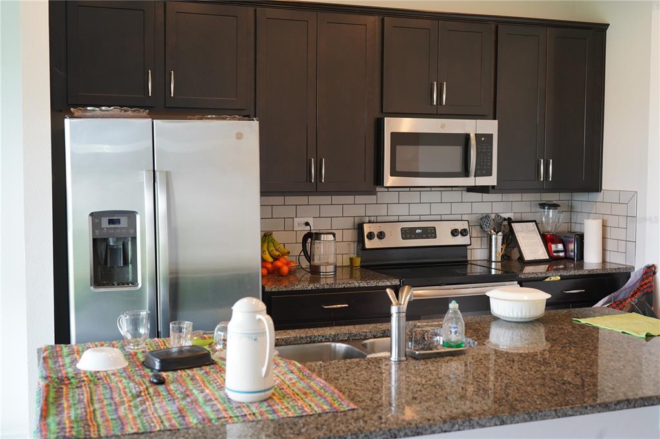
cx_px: 330
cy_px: 220
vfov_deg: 31.9
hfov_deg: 46.4
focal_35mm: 42
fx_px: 770
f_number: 4.5
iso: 2500
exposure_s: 1/160
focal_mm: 42
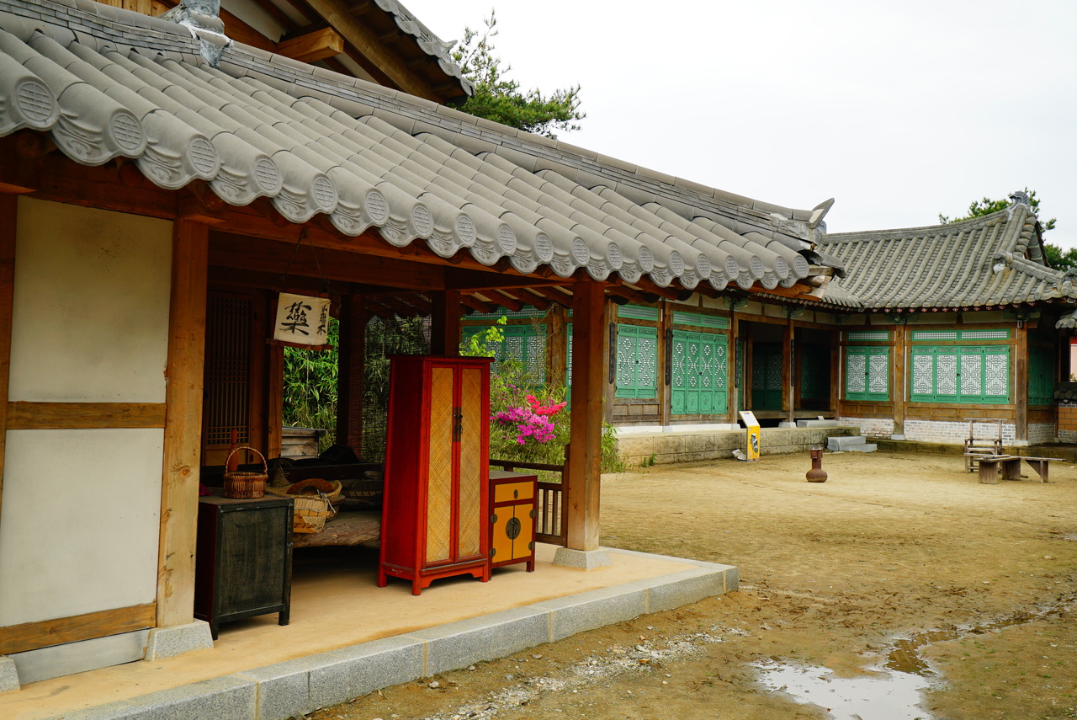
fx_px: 1048
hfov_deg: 54.4
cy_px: 360
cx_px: 538
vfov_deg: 37.9
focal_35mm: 35
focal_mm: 35
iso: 200
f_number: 7.1
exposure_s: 1/100
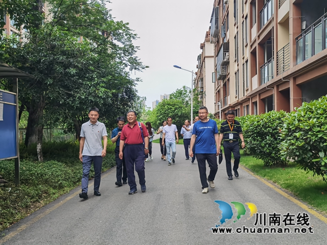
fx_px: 416
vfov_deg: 32.9
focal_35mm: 44
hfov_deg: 42.9
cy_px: 122
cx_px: 164
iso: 50
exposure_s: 1/1626
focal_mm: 6.71
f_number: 1.9
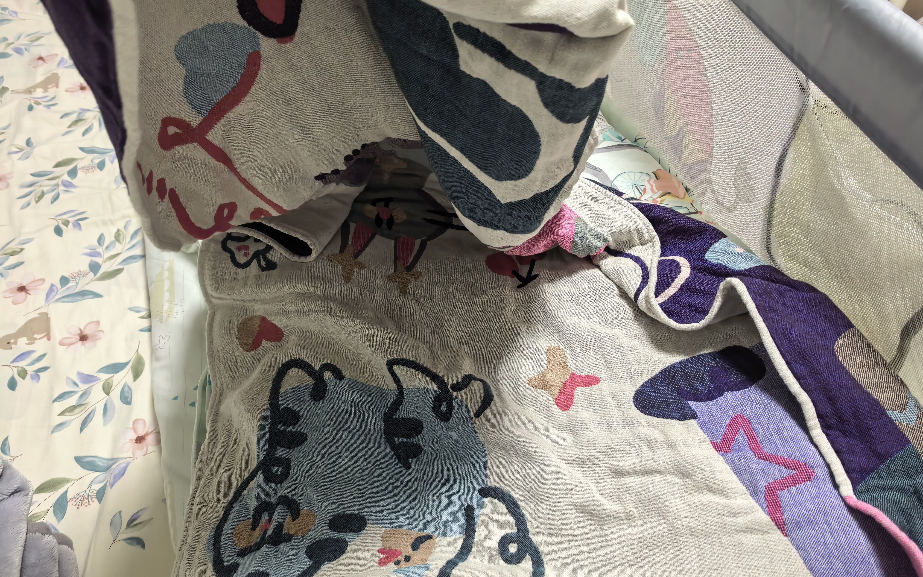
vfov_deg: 47.6
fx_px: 654
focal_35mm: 26
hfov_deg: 70.4
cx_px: 470
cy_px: 310
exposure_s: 1/50
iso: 320
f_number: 2
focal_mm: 5.75
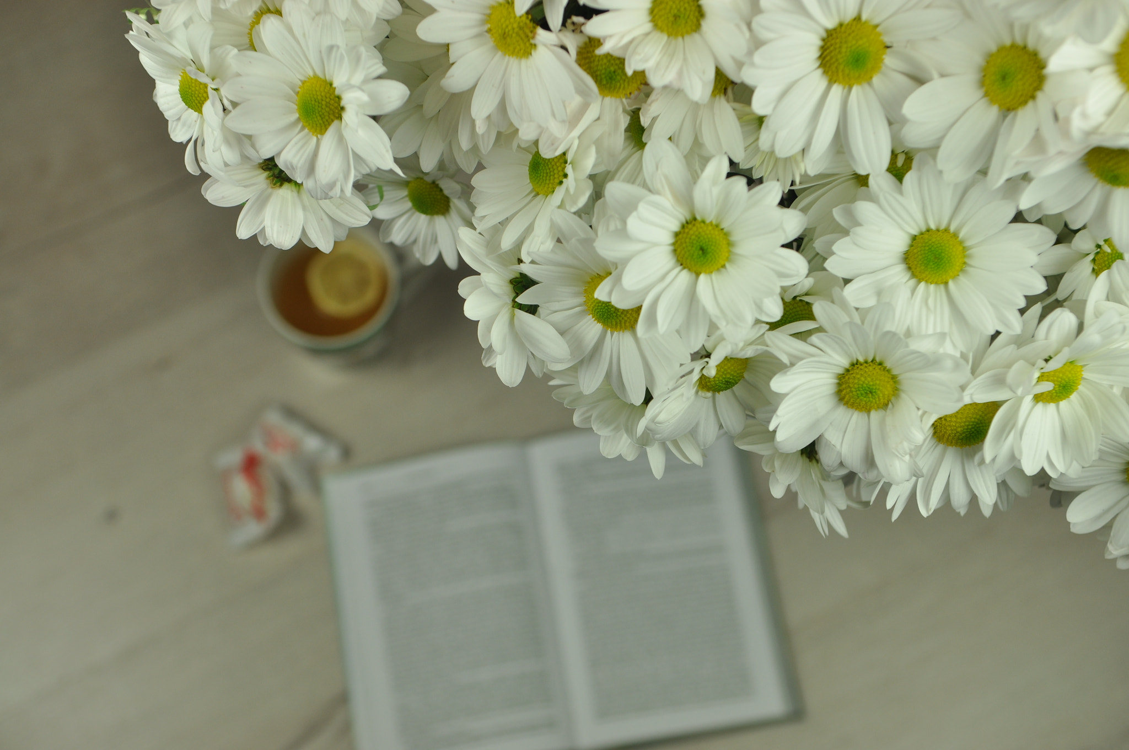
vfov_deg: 20.6
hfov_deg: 30.5
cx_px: 564
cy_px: 375
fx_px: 2067
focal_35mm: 66
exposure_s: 1/160
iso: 200
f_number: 4.5
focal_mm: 44
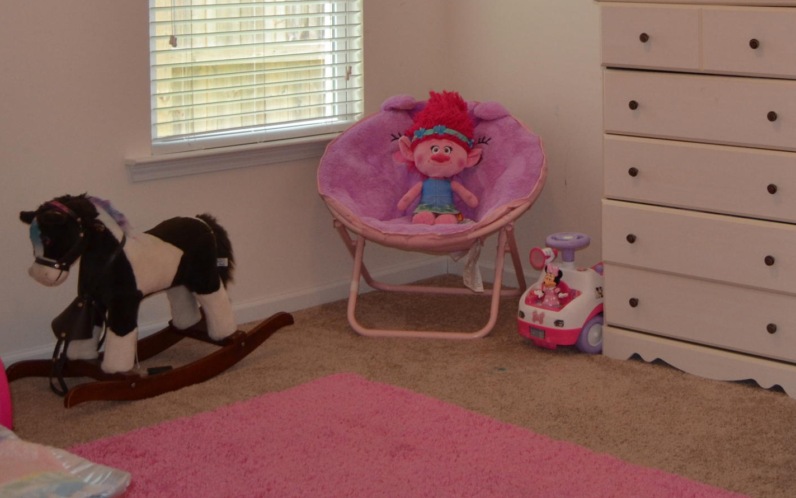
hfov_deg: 34.7
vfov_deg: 21.5
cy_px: -12
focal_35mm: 58
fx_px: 1258
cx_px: 541
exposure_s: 1/60
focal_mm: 18
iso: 450
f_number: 3.5
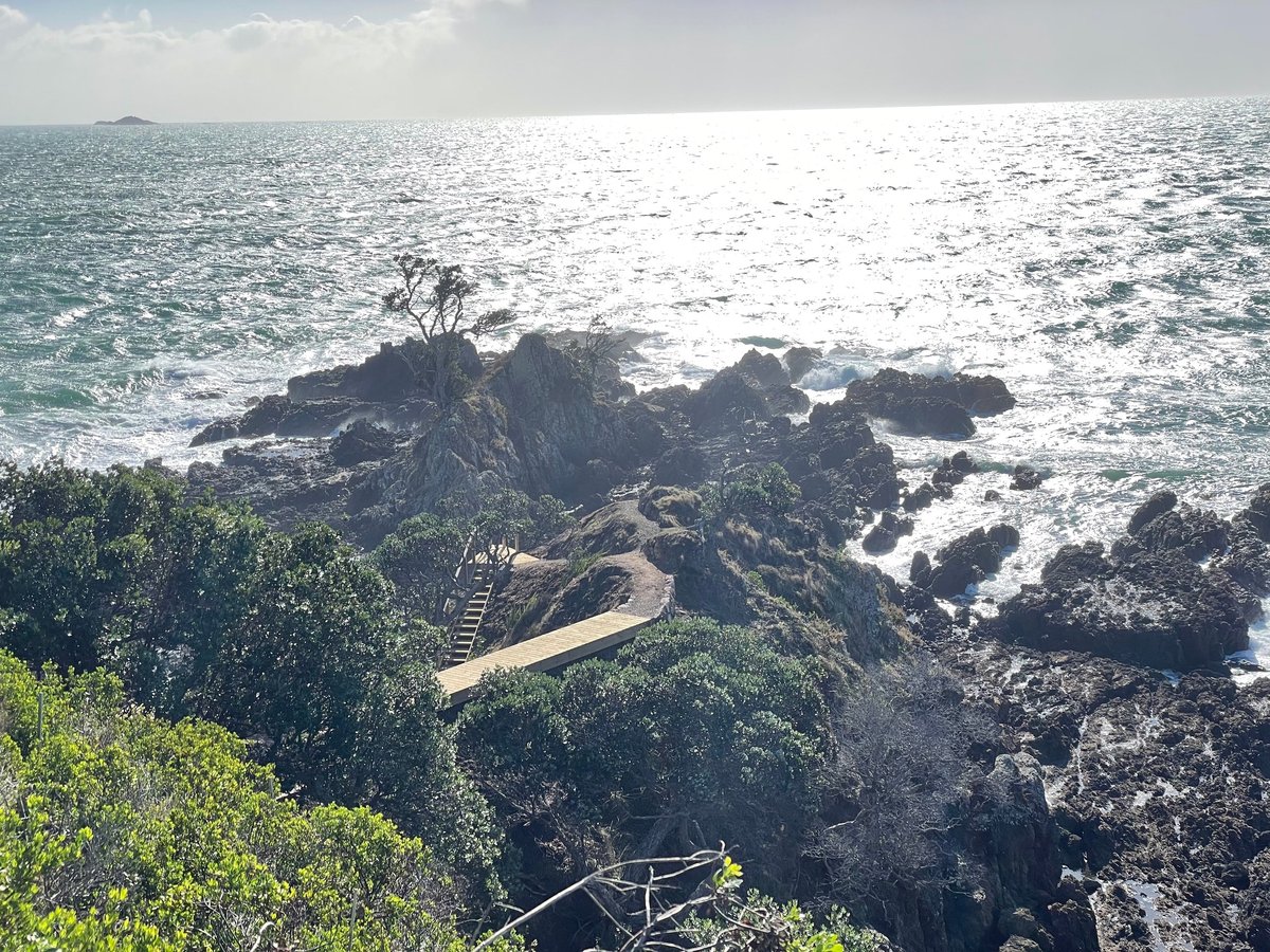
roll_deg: +2.4
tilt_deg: -10.3
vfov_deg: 28.0
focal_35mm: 52
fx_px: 1908
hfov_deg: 36.8
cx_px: 635
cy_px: 476
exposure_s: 1/761
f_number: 2
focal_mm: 6
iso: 25
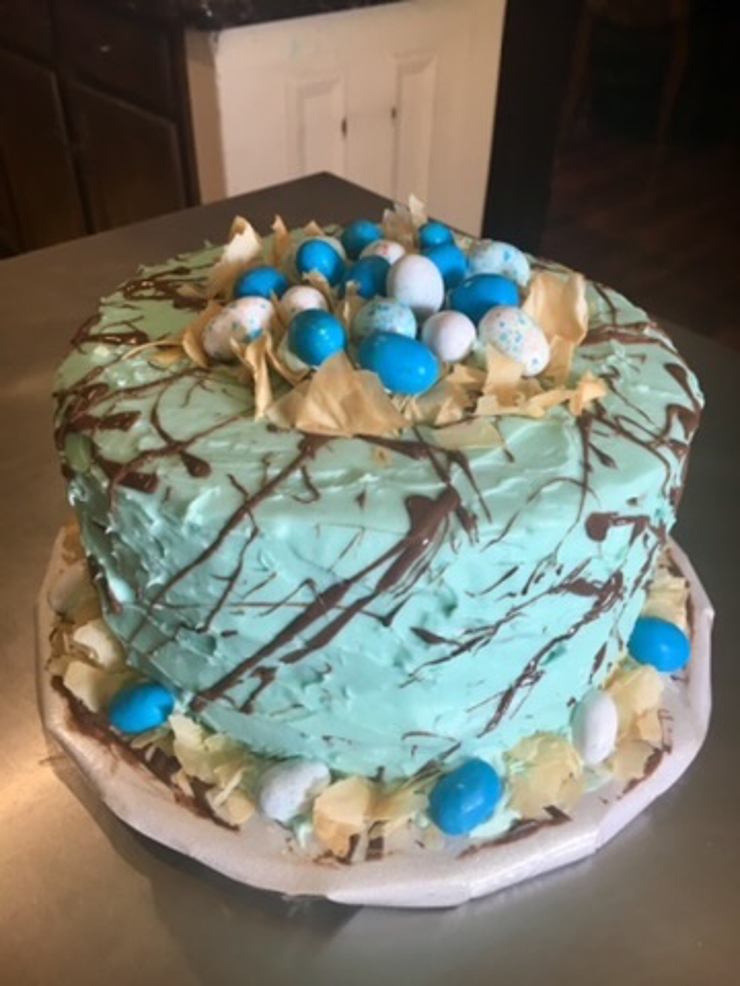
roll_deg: -2.7
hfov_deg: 48.2
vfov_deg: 61.7
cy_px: 493
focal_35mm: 29
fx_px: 827
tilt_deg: -40.3
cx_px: 370
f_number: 2.2
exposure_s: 1/30
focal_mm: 4.15
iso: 50
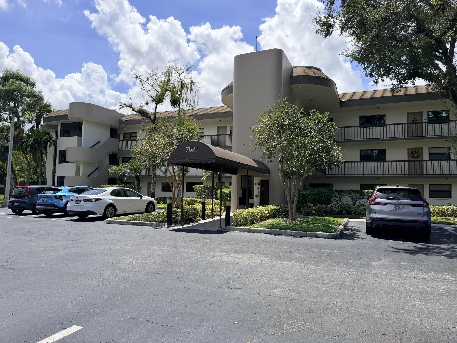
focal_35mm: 24
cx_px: 228
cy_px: 172
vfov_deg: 56.8
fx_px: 317
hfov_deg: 71.6
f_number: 1.78
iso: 100
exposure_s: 1/6711
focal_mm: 6.76
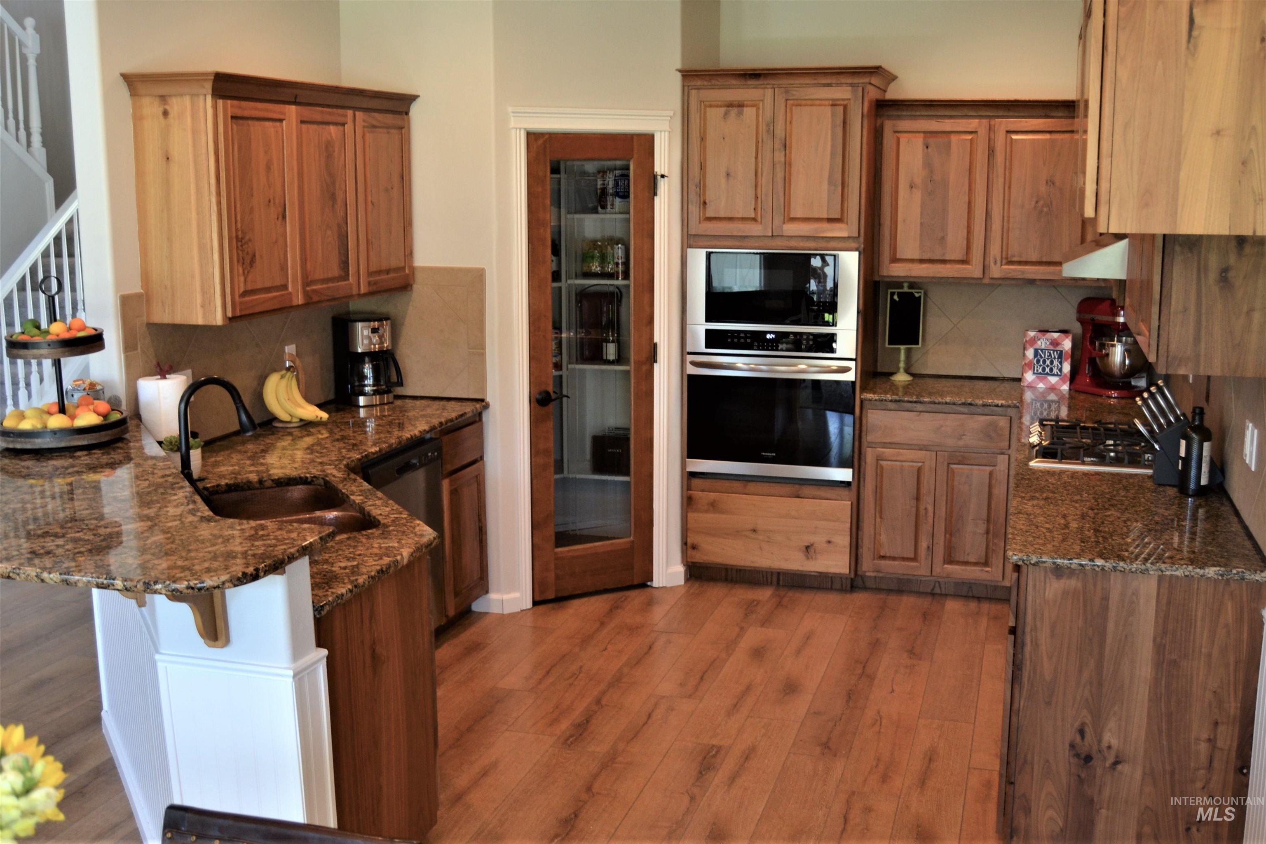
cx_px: 633
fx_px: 1055
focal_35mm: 30
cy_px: 422
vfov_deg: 43.6
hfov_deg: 61.9
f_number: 3.5
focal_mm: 20
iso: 400
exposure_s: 1/60
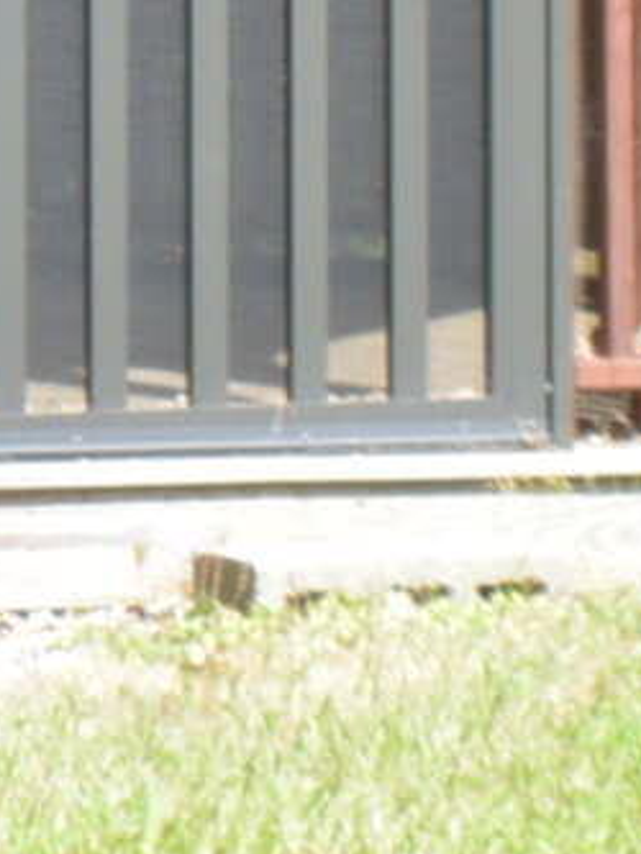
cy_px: -1049
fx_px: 15372
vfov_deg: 3.2
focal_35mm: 623
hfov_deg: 2.4
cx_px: -410
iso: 560
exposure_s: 1/80
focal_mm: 48
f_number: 18
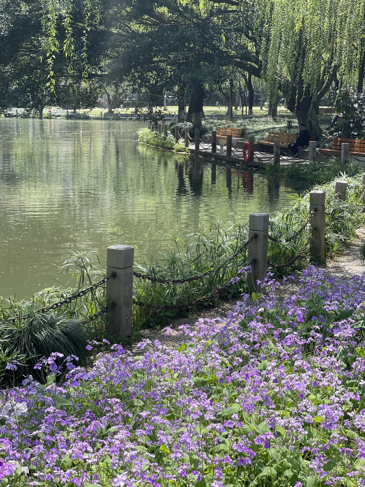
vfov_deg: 29.8
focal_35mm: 65
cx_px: 180
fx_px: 914
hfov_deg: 22.6
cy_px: 244
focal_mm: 7.5
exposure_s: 1/423
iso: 32
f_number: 2.2
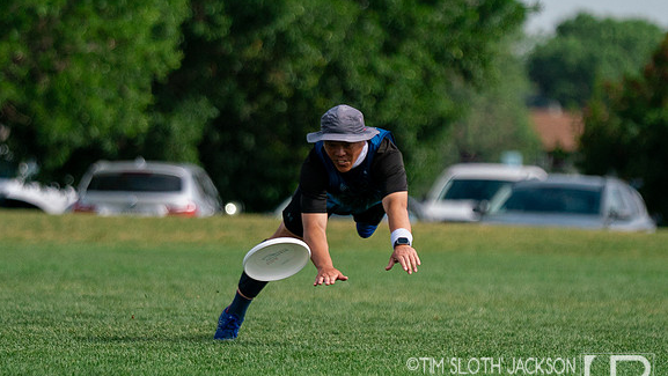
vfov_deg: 2.7
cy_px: 200
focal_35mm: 455
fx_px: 8062
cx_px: 373
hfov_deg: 4.7
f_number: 2.8
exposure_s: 1/10000
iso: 500
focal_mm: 200
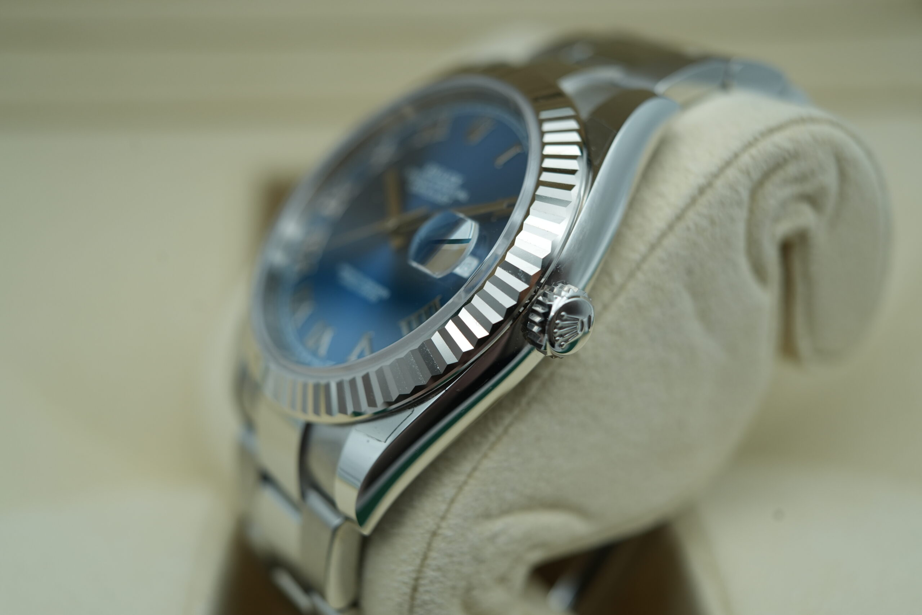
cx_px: 461
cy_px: 308
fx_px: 896
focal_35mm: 35
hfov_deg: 54.4
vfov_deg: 37.9
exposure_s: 1/250
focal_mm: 35
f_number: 5
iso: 400
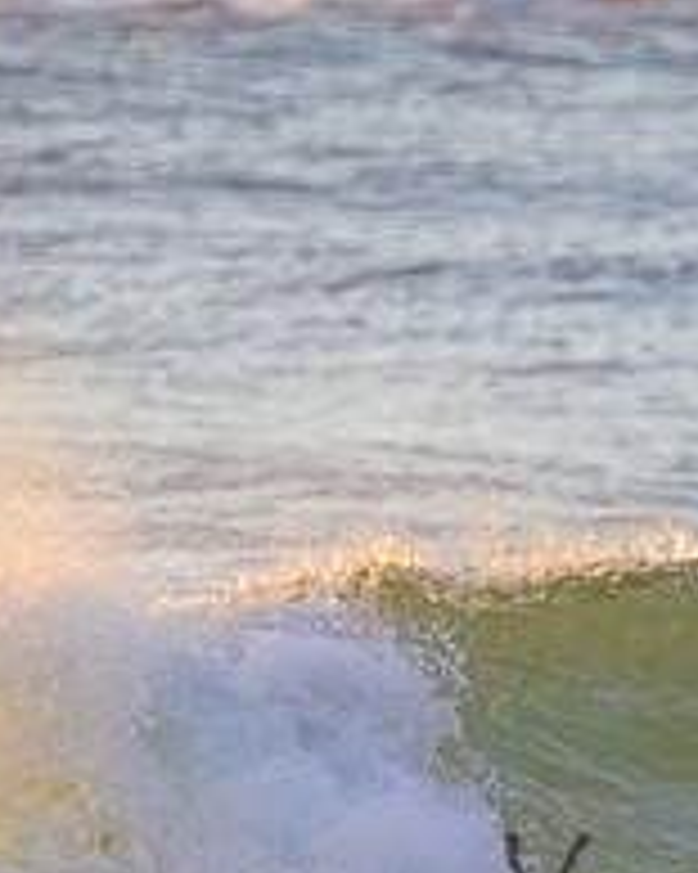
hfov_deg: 0.7
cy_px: 862
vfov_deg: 0.9
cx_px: 968
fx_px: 58017
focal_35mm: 2245
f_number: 11
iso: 5000
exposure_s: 1/1250
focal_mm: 800
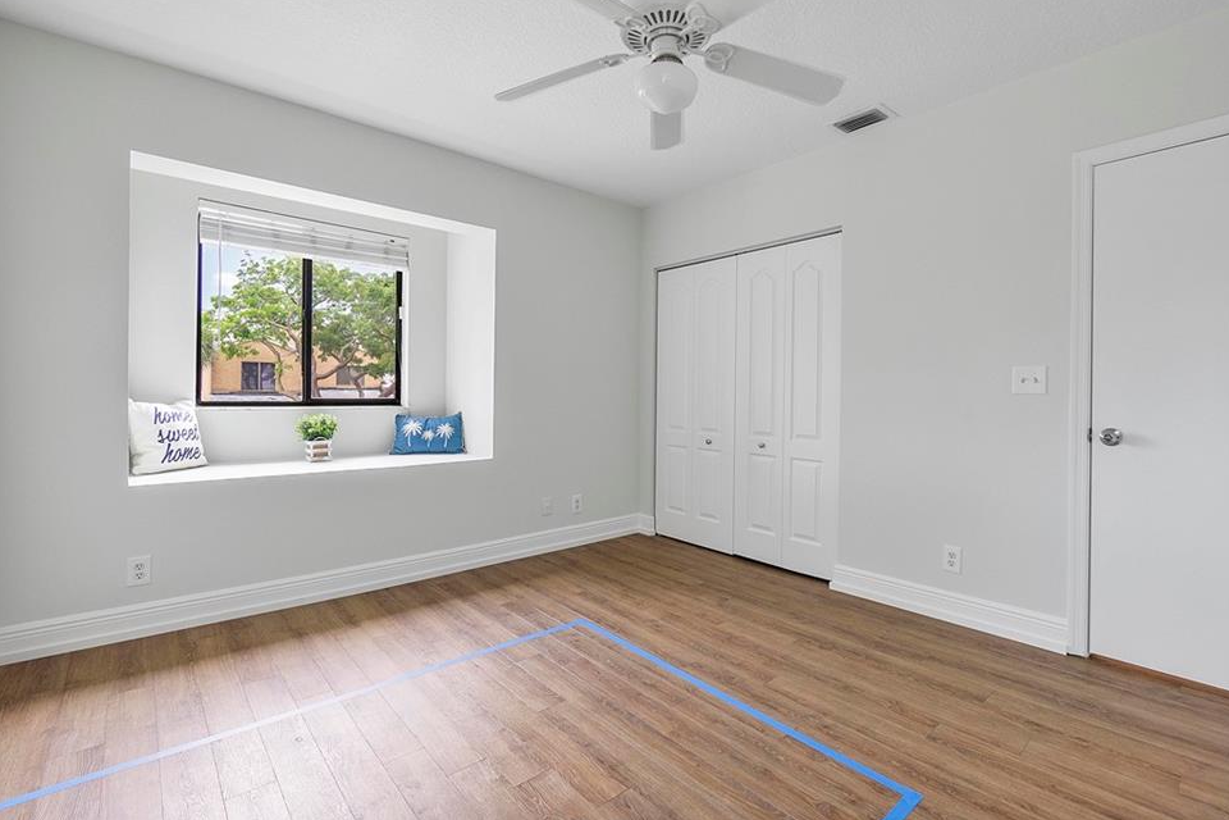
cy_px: 400
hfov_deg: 96.7
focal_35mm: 16
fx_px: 546
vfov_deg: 73.7
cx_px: 630
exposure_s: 1/100
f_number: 6.3
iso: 250
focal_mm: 10
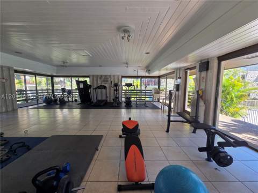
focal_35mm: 13
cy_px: 96
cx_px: 129
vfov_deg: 89.9
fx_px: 97
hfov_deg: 106.2
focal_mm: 2.2
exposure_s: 1/143
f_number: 2.2
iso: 50
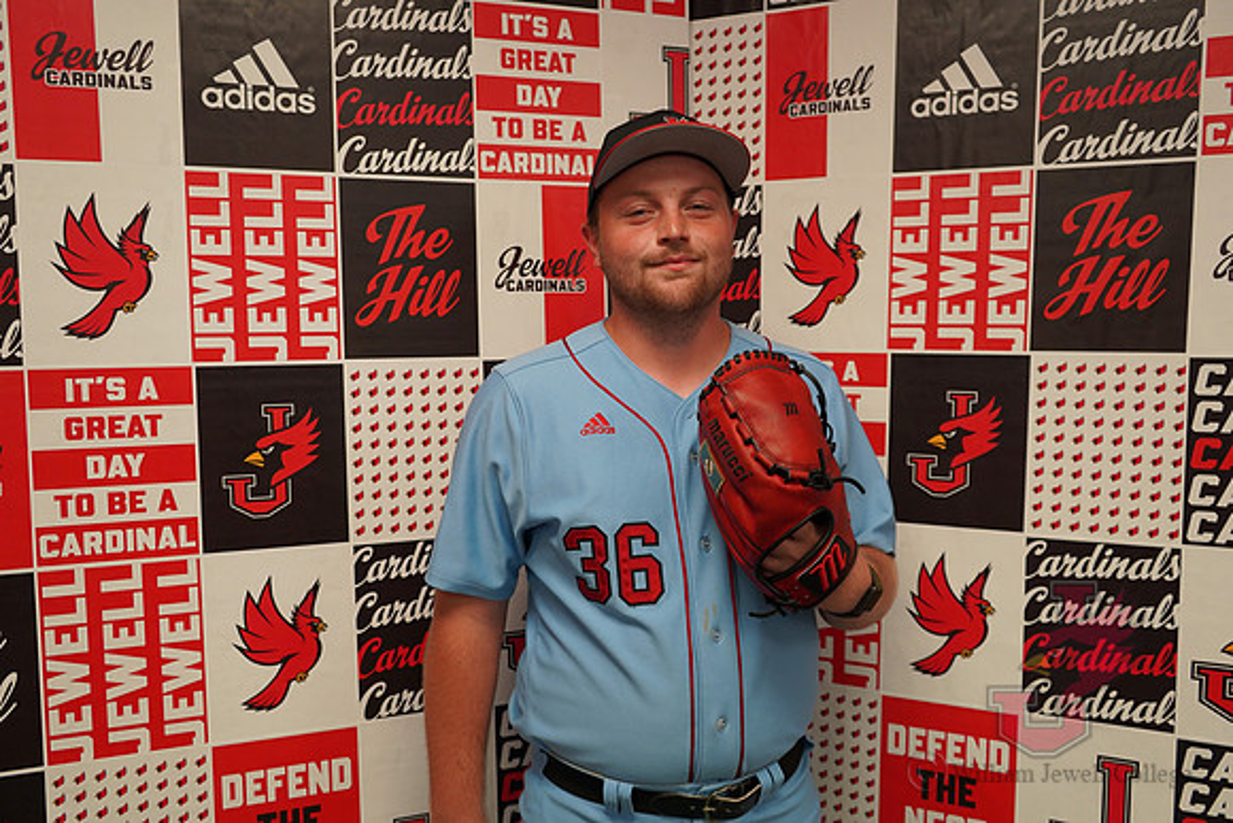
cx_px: 616
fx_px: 993
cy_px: 412
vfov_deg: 45.0
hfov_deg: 63.6
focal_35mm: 29
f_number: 4
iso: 800
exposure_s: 1/160
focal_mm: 29
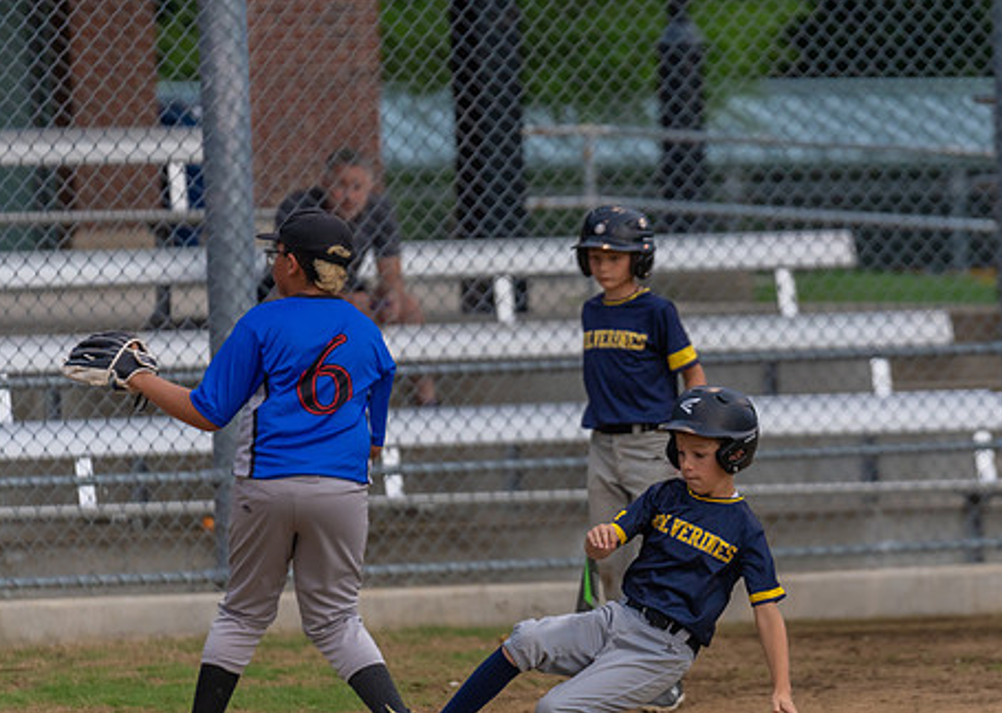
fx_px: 9694
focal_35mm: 341
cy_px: 475
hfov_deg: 5.9
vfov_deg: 4.2
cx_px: 691
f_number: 2.8
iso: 1000
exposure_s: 1/1000
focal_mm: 200
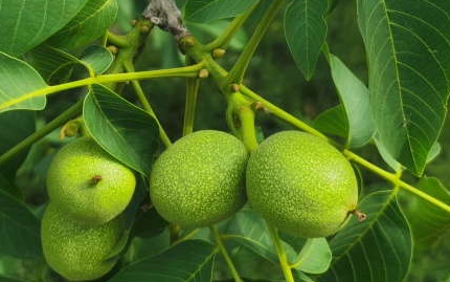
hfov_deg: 30.6
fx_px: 822
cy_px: 23
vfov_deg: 19.1
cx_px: 202
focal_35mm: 67
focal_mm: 5.56
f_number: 1.6
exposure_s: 1/779
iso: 50
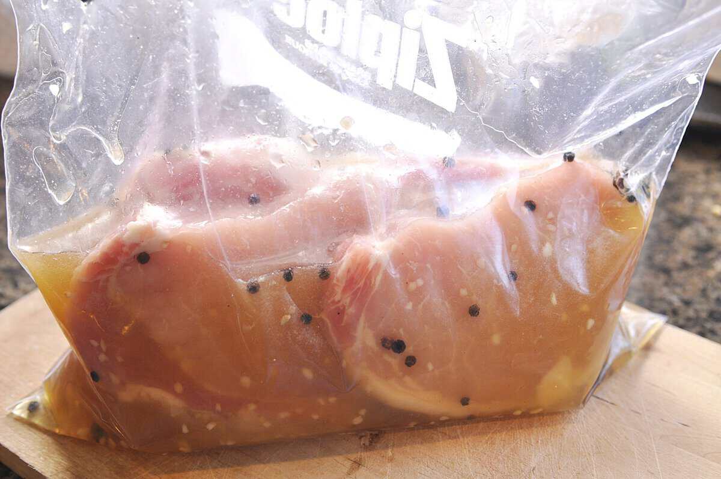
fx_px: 900
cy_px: 240
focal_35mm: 45
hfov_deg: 43.7
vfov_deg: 29.8
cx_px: 360
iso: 400
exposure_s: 1/100
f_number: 4.5
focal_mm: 30
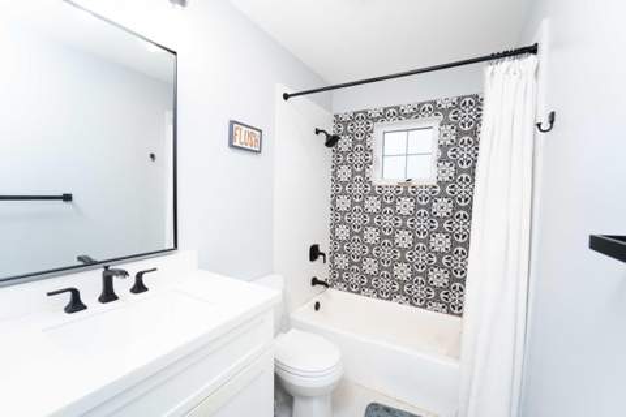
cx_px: 313
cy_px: 208
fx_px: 243
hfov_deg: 104.3
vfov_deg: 81.2
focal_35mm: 14
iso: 640
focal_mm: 14
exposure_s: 1/160
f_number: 5.6
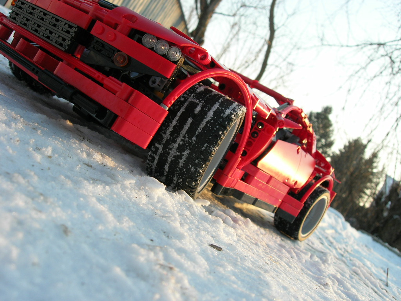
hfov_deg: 49.0
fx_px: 440
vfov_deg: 37.7
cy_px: 150
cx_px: 200
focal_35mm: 38
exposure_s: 1/118
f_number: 4.8
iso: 64
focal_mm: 7.8
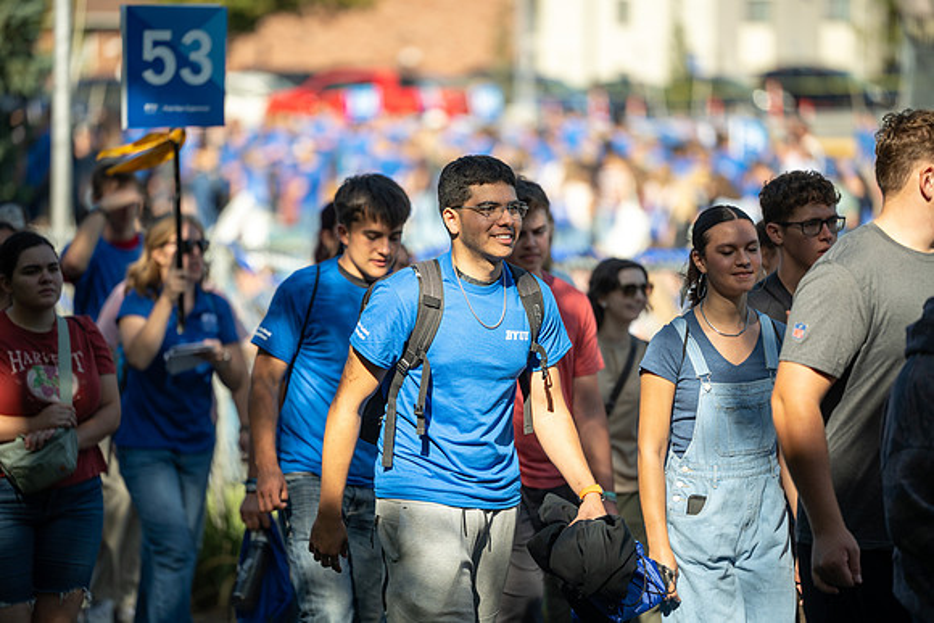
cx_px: 467
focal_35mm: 200
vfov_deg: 6.9
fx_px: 5190
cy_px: 312
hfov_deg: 10.3
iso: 80
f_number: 2.8
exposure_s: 1/1250
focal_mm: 200
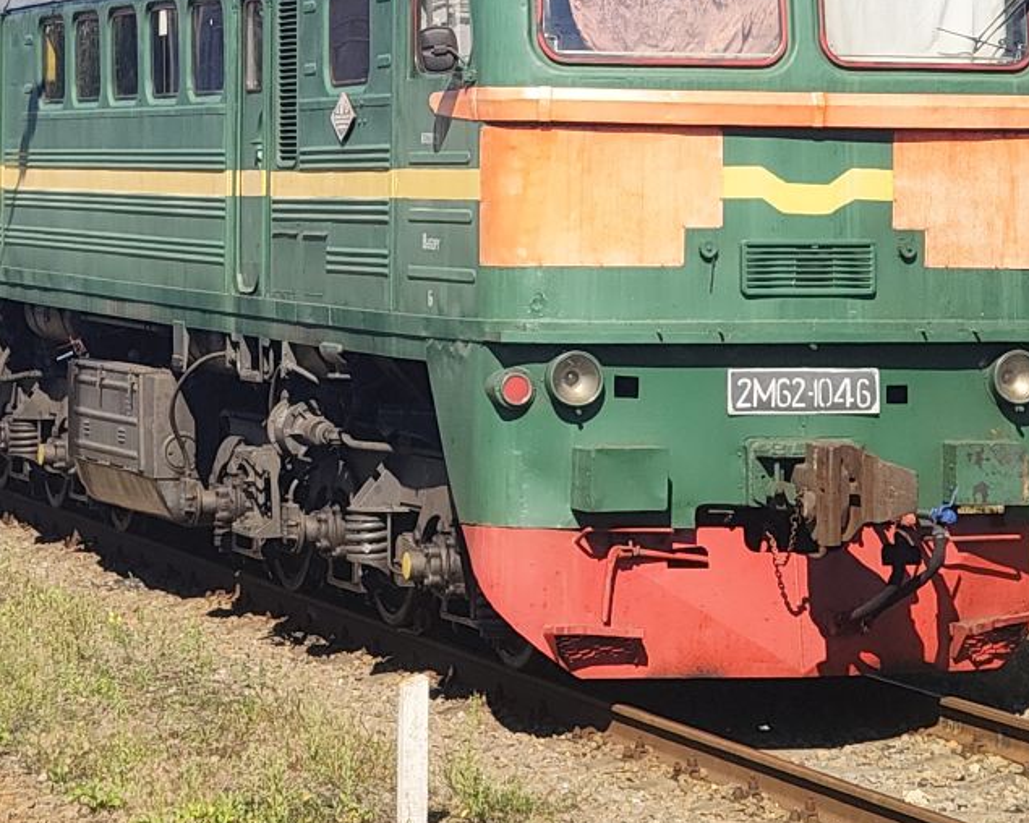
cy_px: 113
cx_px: 355
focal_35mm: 155
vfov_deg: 9.9
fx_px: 4720
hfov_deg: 12.4
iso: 199
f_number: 2
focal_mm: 7.1
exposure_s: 1/3434
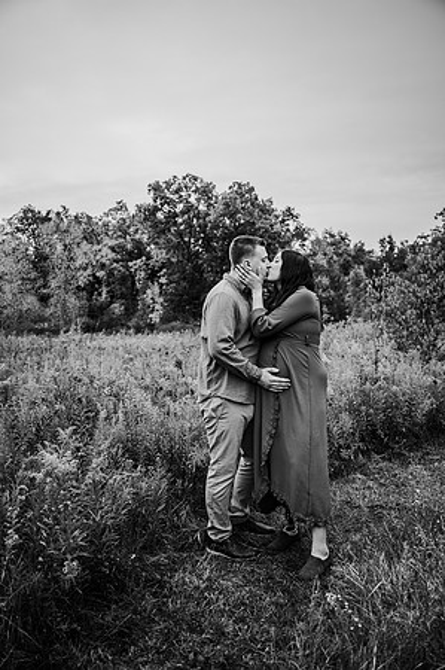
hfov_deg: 42.9
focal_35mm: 30
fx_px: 567
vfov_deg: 61.2
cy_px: 335
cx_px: 222
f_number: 2.8
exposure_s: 1/400
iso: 320
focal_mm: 30.5
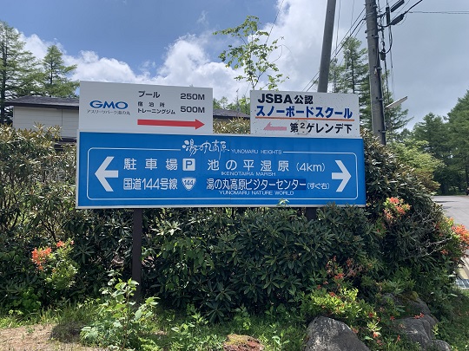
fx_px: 352
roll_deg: +1.1
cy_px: 176
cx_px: 234
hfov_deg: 67.3
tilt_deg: +5.3
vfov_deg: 53.1
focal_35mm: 26
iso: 25
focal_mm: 4.25
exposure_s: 1/2257
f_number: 1.8
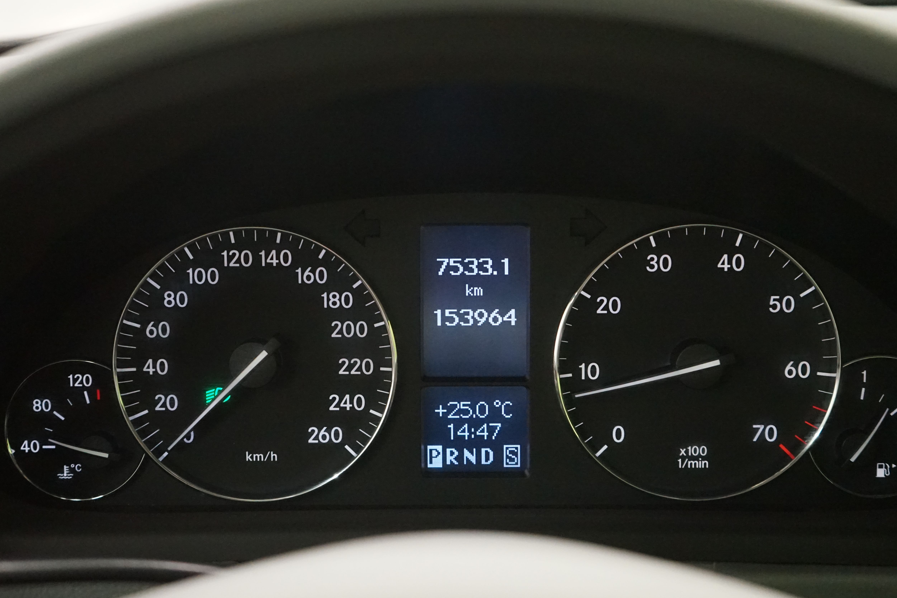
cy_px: 308
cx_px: 452
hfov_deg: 41.1
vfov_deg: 28.1
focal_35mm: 48
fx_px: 1196
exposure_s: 1/50
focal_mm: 40
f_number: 4
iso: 6400
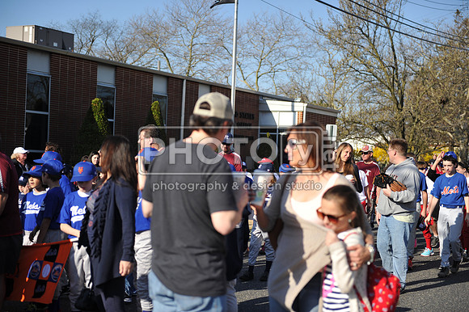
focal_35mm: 62
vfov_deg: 21.9
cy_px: 156
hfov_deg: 32.4
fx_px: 807
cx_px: 234
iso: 400
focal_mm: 62
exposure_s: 1/5000
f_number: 2.8
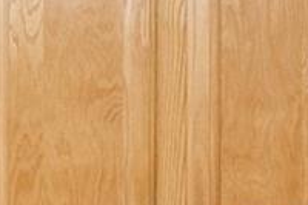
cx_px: -525
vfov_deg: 10.3
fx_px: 1094
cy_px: 325
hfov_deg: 11.6
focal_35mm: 128
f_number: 10
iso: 640
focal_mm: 16
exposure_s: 1/10
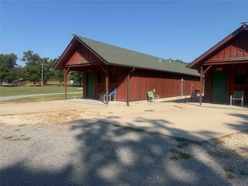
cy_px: 93
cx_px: 124
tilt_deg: -2.8
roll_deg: -0.8
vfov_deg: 56.8
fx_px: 172
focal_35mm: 24
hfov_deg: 71.6
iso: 80
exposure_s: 1/4975
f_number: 1.78
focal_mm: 6.76
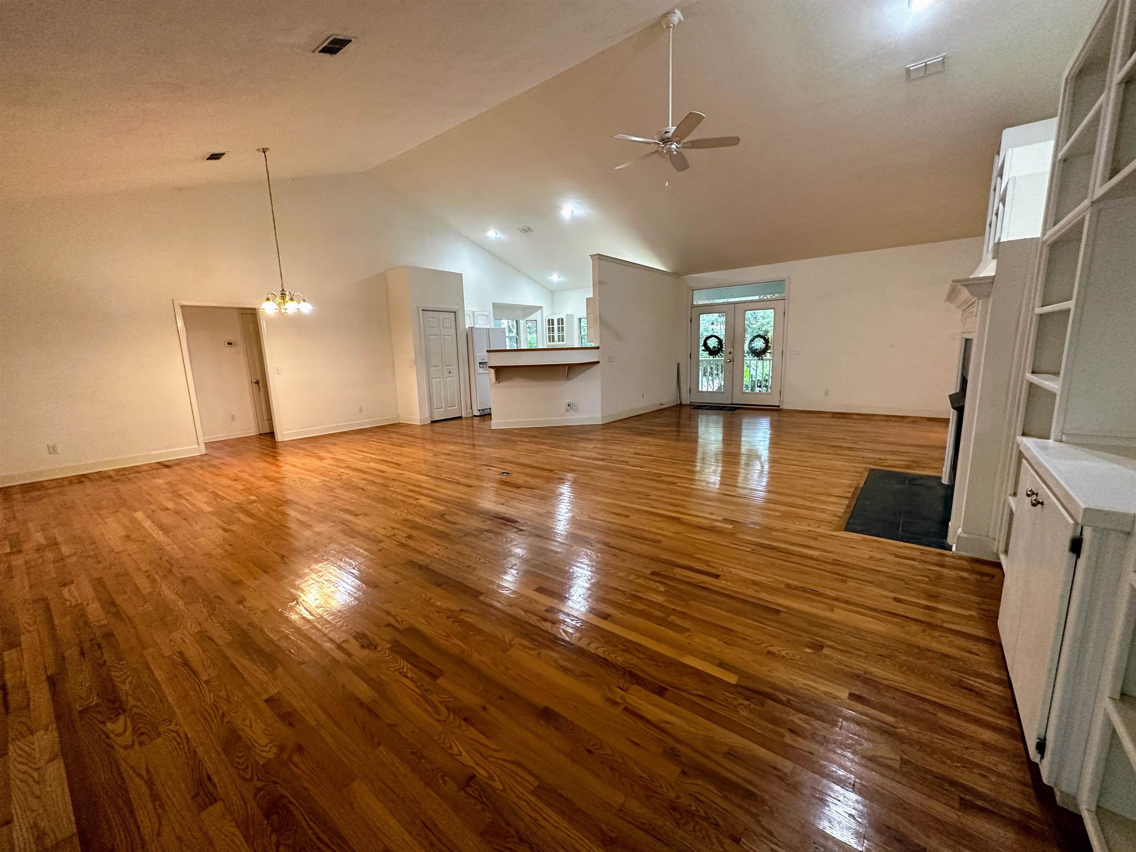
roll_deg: +2.2
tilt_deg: -8.9
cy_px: 426
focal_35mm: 14
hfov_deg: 102.1
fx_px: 459
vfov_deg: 85.7
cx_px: 568
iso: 320
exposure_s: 1/60
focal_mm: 2.22
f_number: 2.2
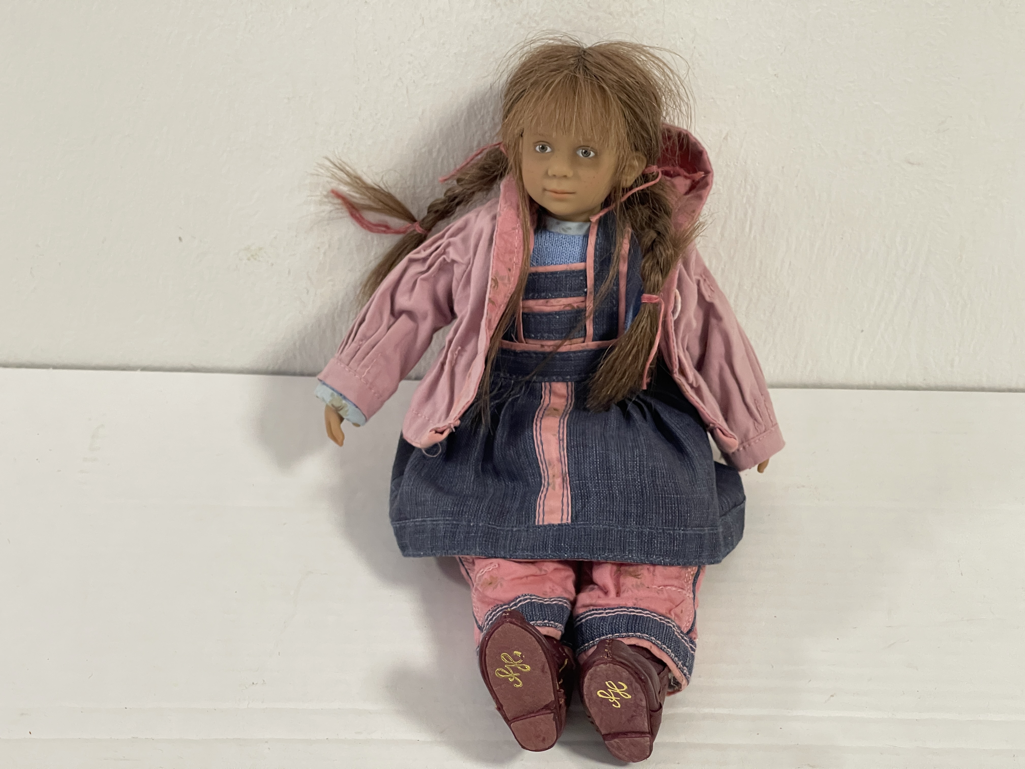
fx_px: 1895
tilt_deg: -30.5
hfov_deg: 30.3
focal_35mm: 64
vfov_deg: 22.9
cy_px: 384
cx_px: 512
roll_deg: -4.2
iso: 250
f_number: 2.2
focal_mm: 7.5
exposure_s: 1/50
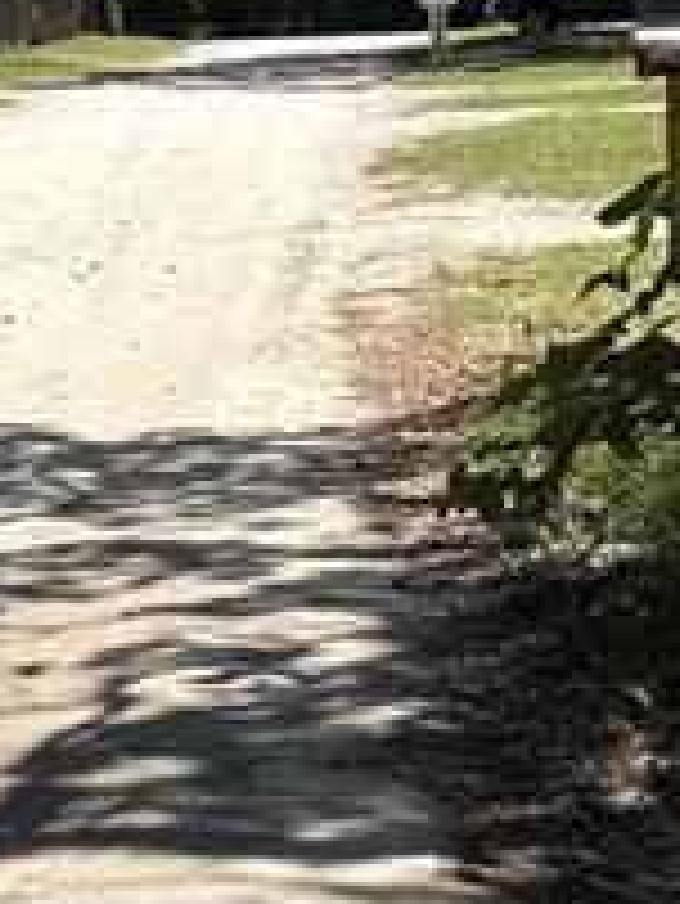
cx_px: -176
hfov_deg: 9.4
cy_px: 256
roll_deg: -0.6
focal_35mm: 155
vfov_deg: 12.7
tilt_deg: -5.4
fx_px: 4055
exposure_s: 1/1912
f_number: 1.6
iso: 50
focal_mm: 5.96
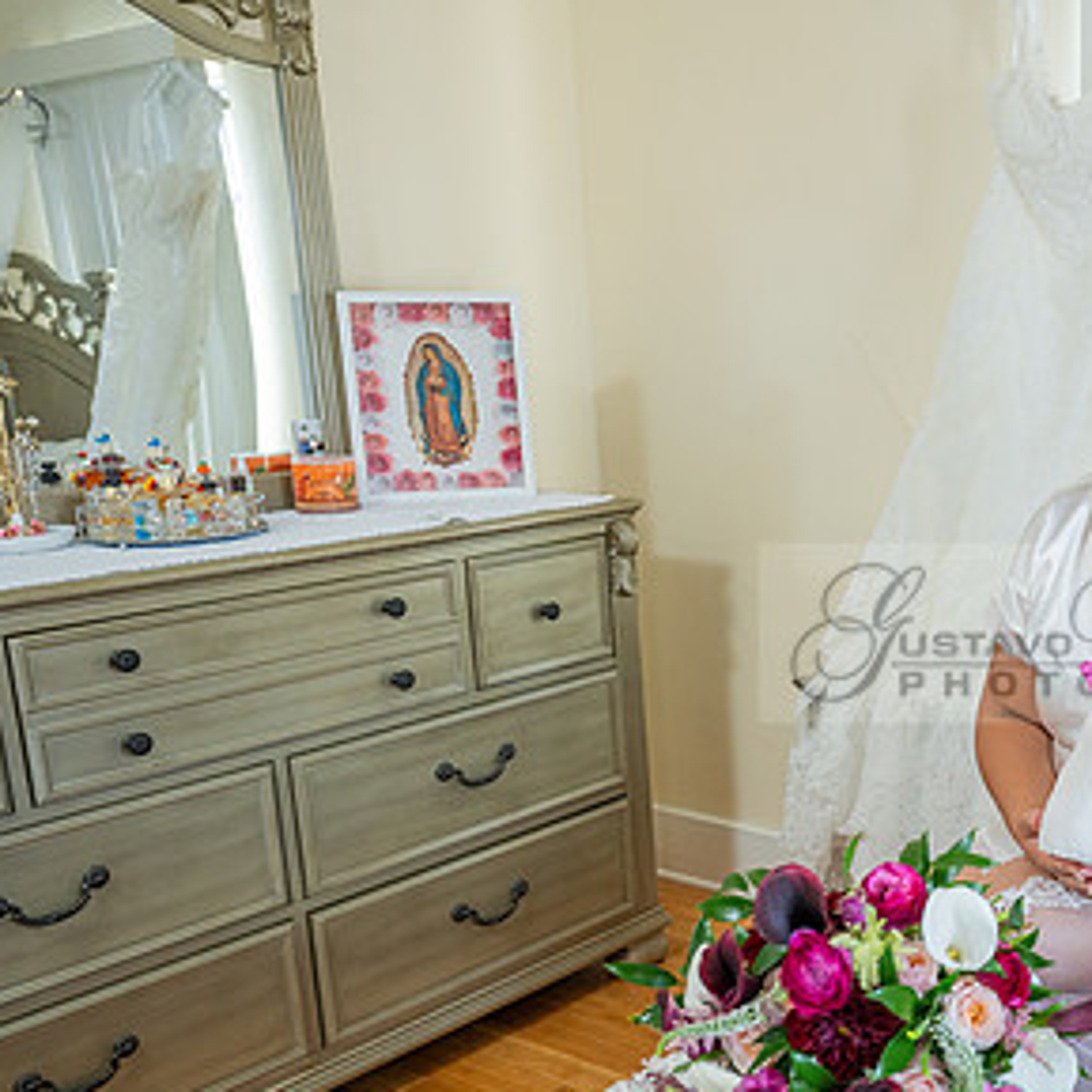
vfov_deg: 40.8
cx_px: 1088
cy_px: 633
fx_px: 1463
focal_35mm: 41
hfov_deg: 36.8
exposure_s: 1/200
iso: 640
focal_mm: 24
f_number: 3.2
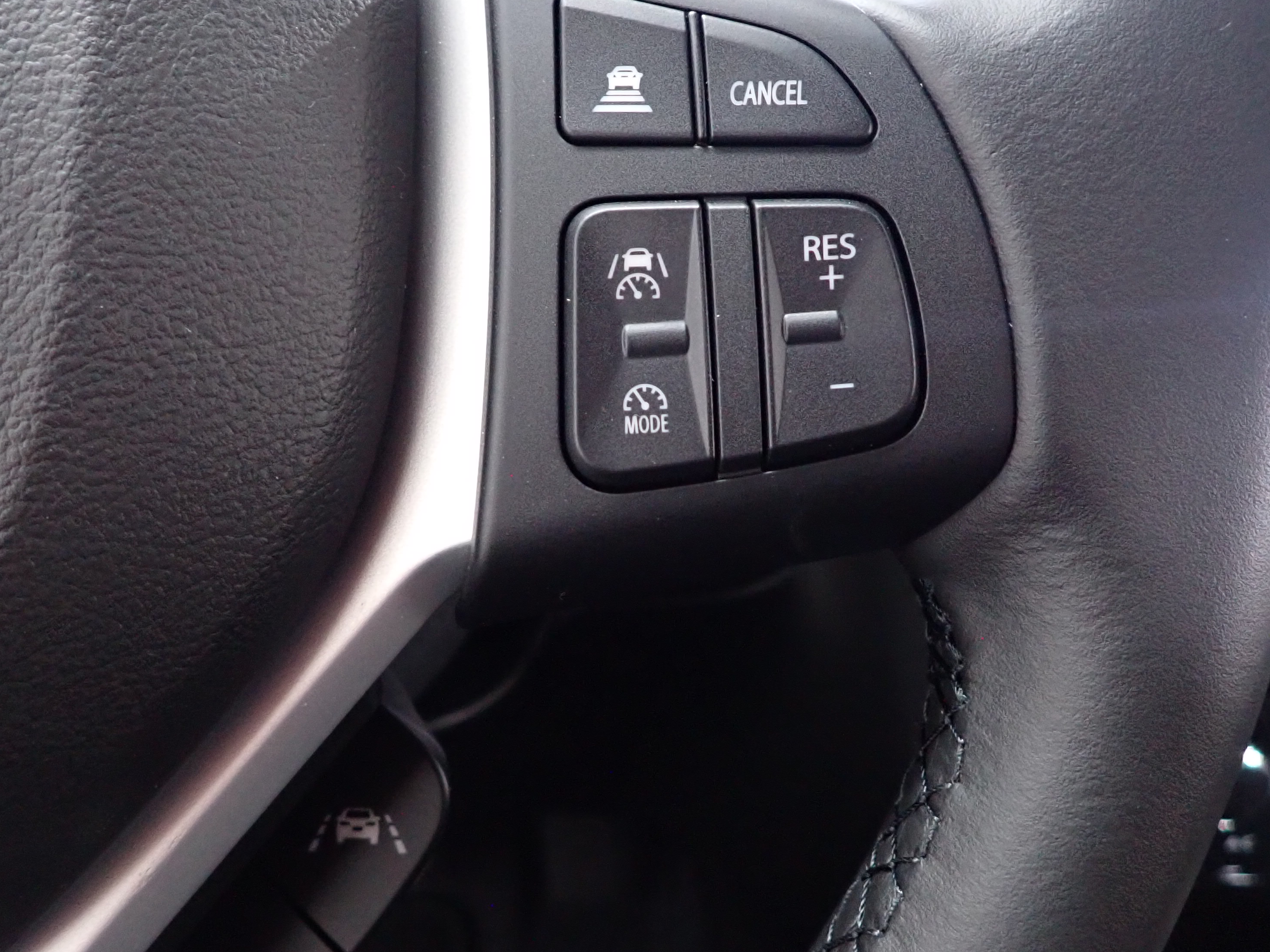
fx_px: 1247
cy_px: 470
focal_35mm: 34
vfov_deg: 41.8
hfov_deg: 53.9
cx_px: 583
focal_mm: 4.5
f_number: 2
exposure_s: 1/30
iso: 800
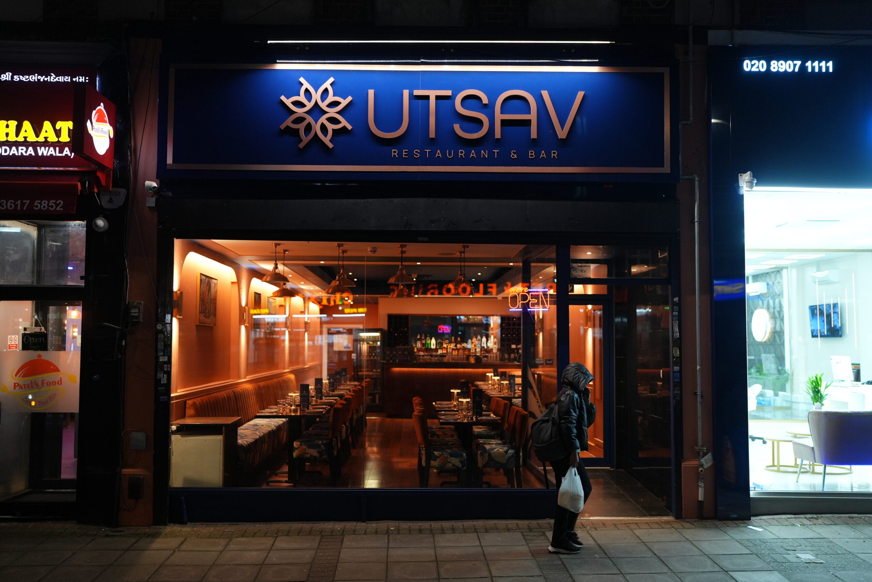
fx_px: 848
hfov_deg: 54.4
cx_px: 436
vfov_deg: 37.9
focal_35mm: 35
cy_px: 291
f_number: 1.8
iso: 800
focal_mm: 35
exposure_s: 1/250
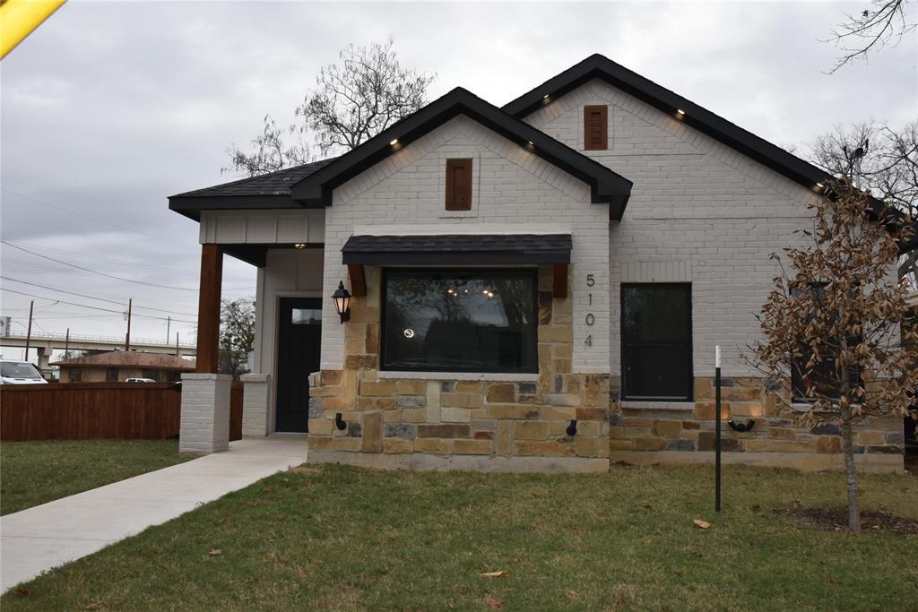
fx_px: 765
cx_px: 459
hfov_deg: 61.9
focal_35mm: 30
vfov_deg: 43.6
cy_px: 306
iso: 1250
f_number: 20
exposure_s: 1/200
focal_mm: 30
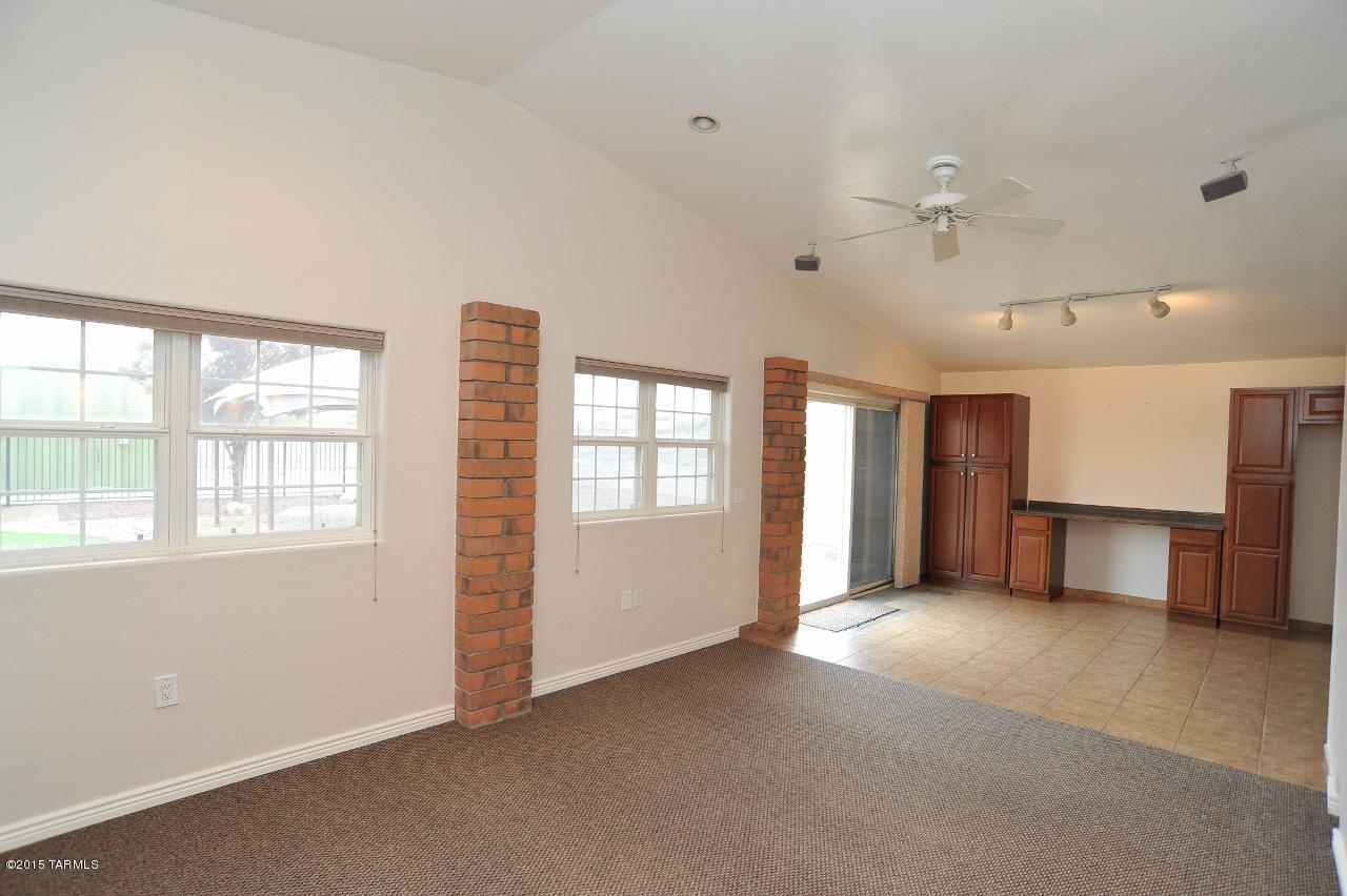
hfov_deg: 90.0
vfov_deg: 67.3
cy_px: 448
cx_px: 674
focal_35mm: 18
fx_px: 673
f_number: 7.1
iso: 1000
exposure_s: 1/30
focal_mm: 18
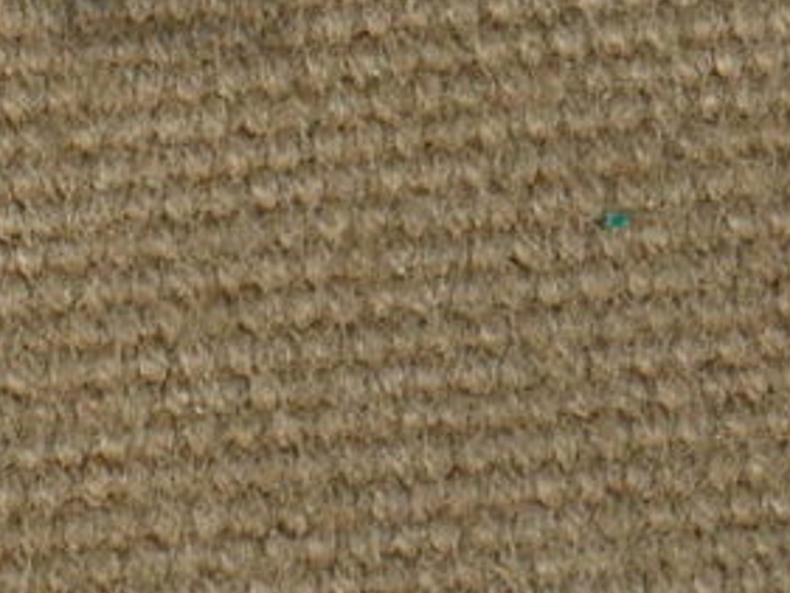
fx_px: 13653
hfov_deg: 3.3
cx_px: -93
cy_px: -492
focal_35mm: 598
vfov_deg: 2.5
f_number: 18
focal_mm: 42
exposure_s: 1/160
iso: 200
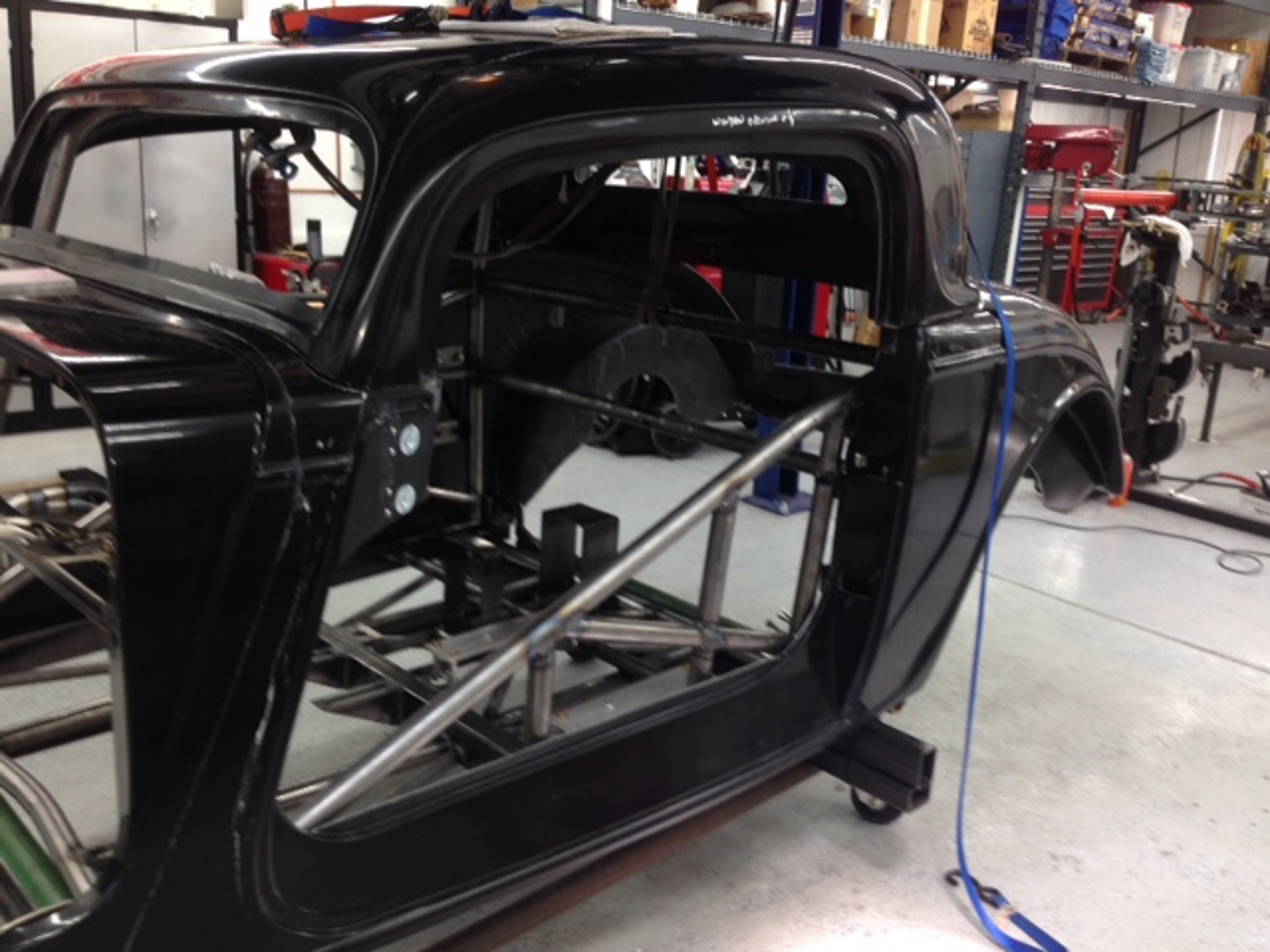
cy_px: 476
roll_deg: -2.1
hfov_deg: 55.4
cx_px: 635
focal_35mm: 33
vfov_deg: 42.9
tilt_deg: -14.7
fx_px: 1211
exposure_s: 1/29
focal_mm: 4.12
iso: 50
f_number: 2.4
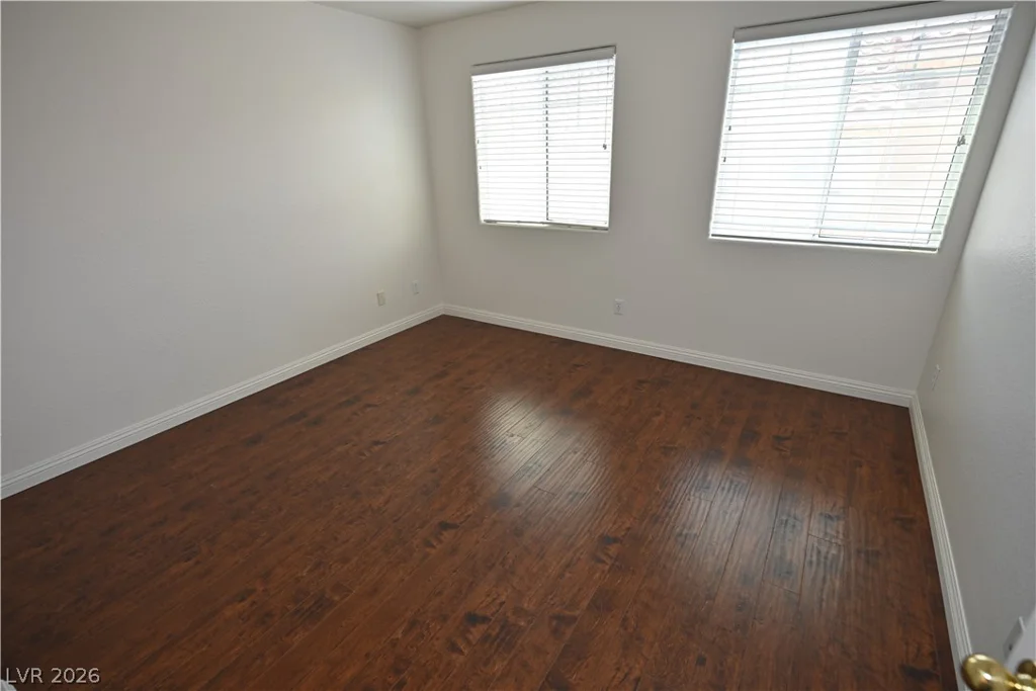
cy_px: 346
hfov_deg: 93.3
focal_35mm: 17
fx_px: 489
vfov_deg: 70.5
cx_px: 518
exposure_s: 1/80
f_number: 4.5
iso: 200
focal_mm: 17
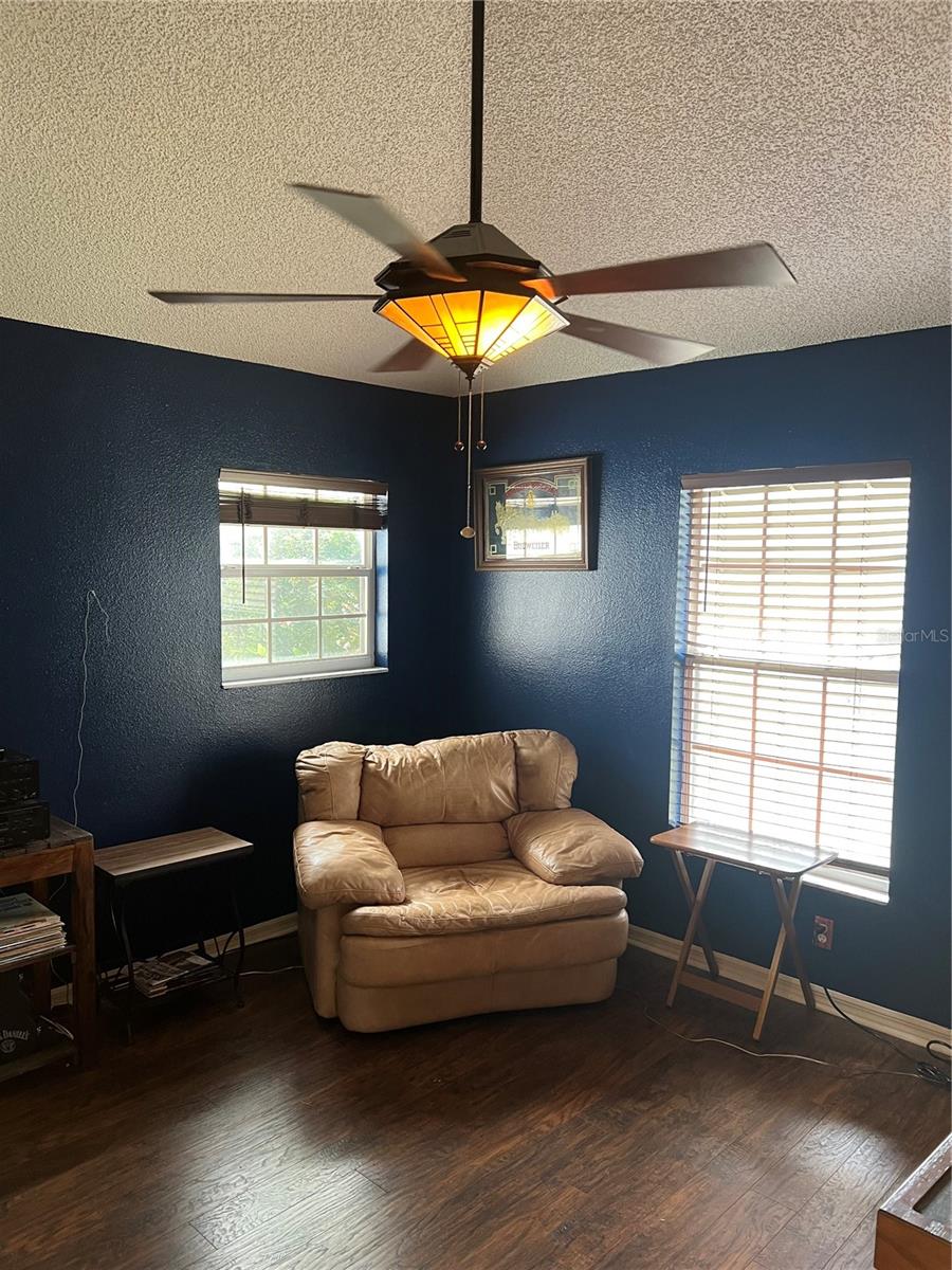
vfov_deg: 67.3
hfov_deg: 53.1
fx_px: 953
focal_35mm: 26
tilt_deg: -3.2
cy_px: 635
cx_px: 476
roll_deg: +0.4
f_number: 1.5
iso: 160
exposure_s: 1/60
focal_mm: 5.7
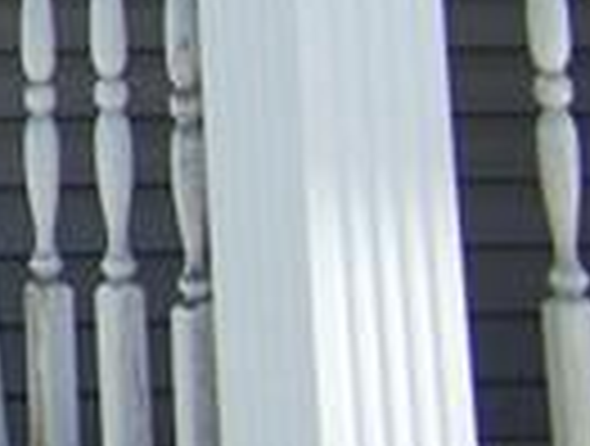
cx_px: -820
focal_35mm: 185
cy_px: -532
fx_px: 3162
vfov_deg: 7.6
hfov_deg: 9.5
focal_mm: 6.3
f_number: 2.8
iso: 80
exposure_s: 1/640
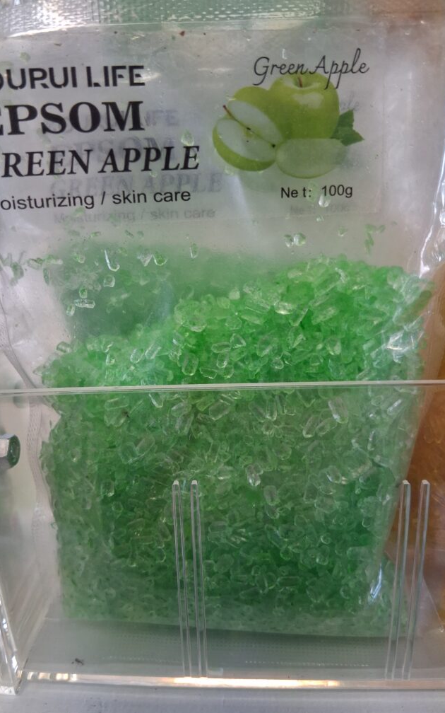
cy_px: 361
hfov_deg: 44.5
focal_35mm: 28
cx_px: 201
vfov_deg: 66.5
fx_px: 543
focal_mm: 3.98
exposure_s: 1/100
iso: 320
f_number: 1.8
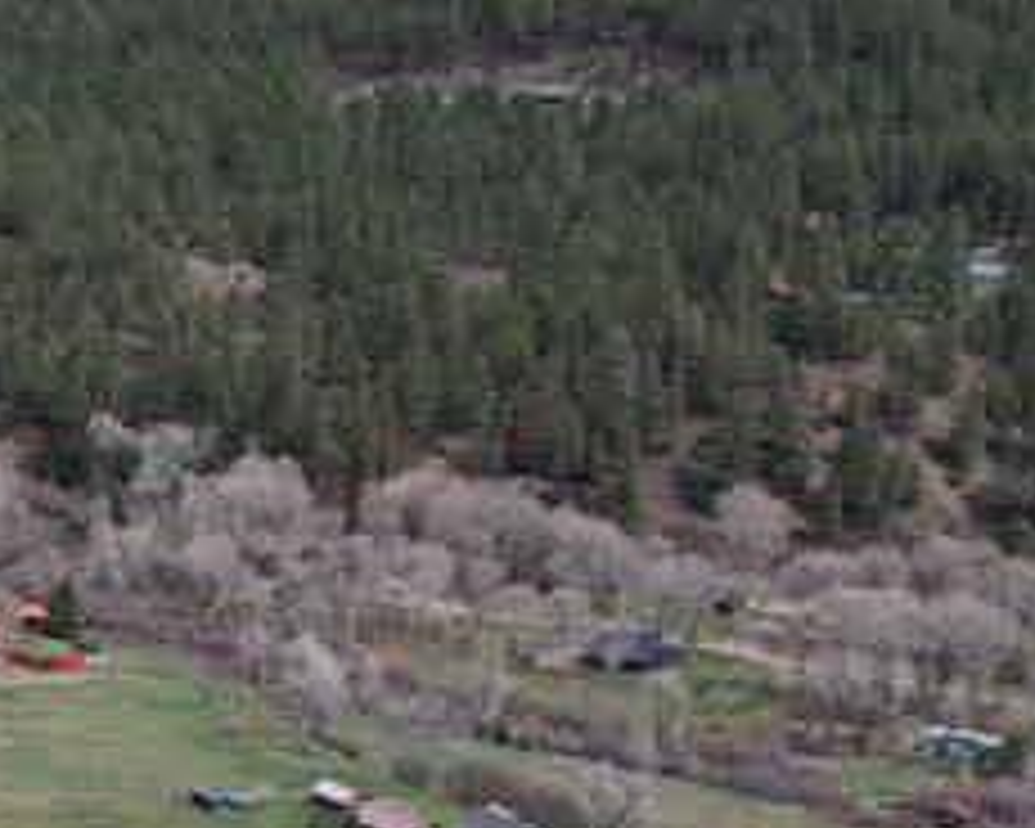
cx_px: -814
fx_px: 2818
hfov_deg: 17.2
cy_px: 810
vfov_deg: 16.4
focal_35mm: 92
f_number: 2.8
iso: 100
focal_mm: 8.38
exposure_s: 1/1600
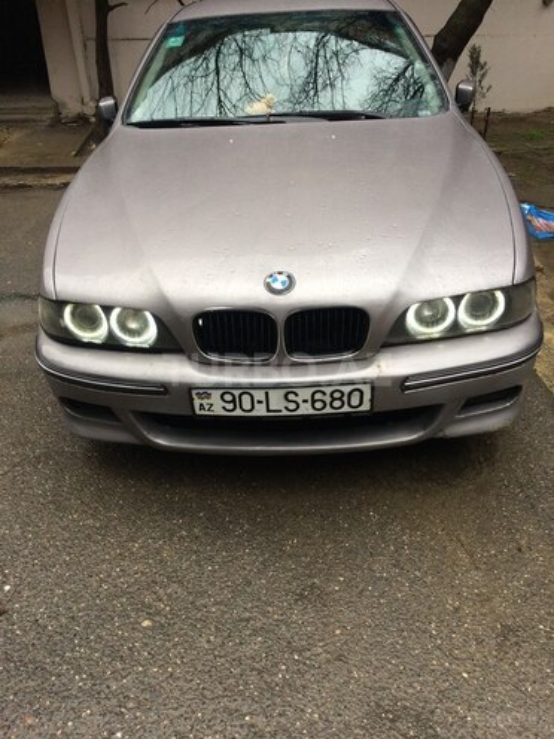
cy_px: 370
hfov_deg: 48.2
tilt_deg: -32.5
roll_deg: +1.6
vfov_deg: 61.7
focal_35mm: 29
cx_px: 277
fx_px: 619
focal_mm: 4.15
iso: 64
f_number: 2.2
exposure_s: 1/100
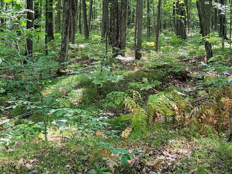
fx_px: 422
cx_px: 111
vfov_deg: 22.6
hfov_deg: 30.7
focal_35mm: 63
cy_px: 13
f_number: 1.78
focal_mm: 6.76
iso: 200
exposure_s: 1/122
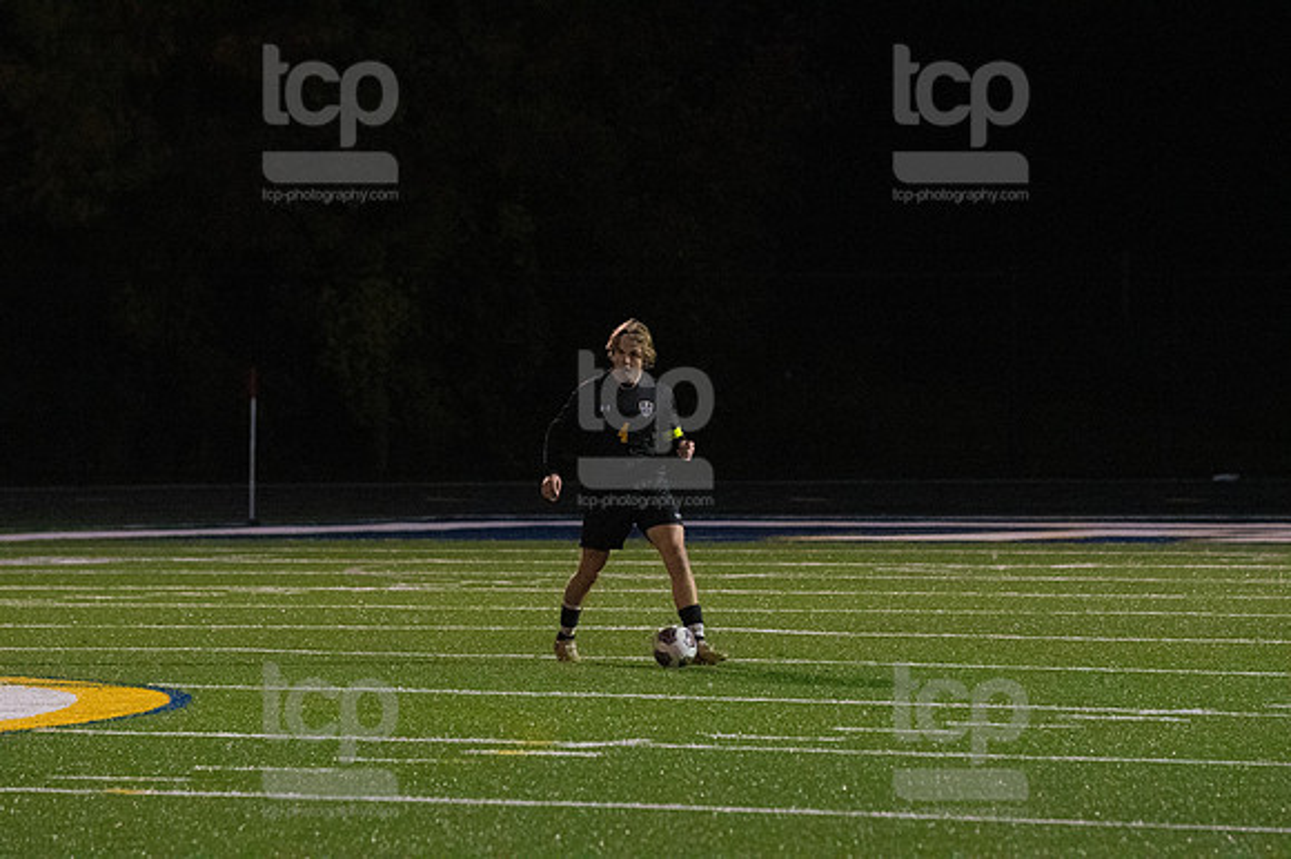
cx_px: 646
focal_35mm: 300
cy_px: 430
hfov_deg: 6.9
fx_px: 10752
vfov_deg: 4.6
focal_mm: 200
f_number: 4.5
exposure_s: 1/1250
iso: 6400
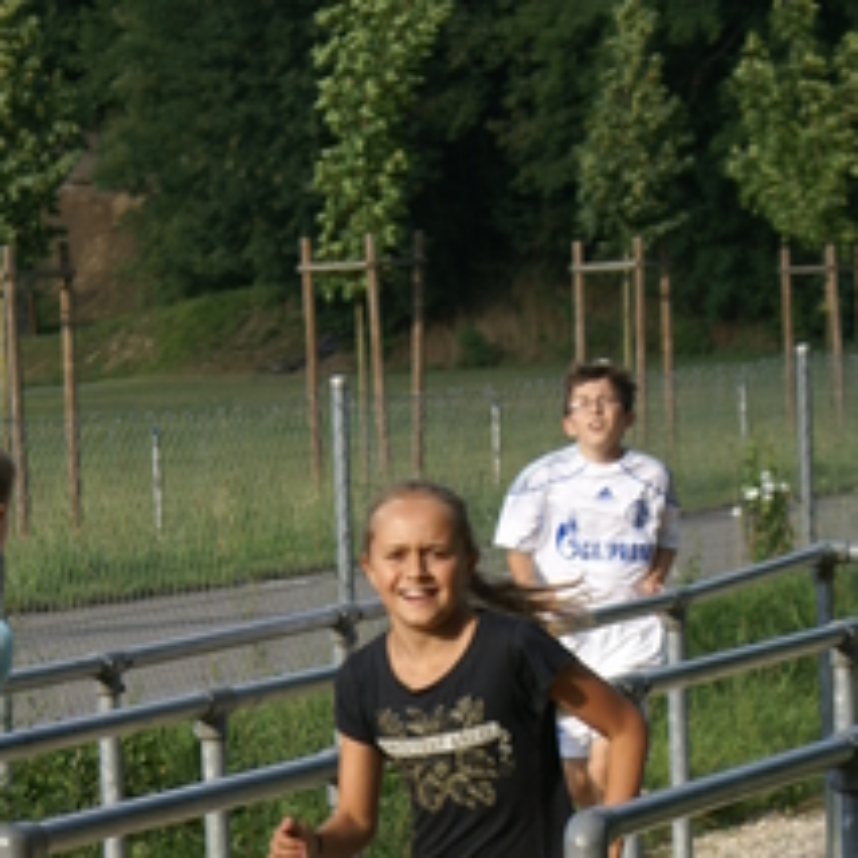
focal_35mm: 226
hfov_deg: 7.7
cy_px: 878
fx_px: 6338
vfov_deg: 7.7
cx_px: 226
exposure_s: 1/320
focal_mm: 70
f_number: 6.3
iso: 100
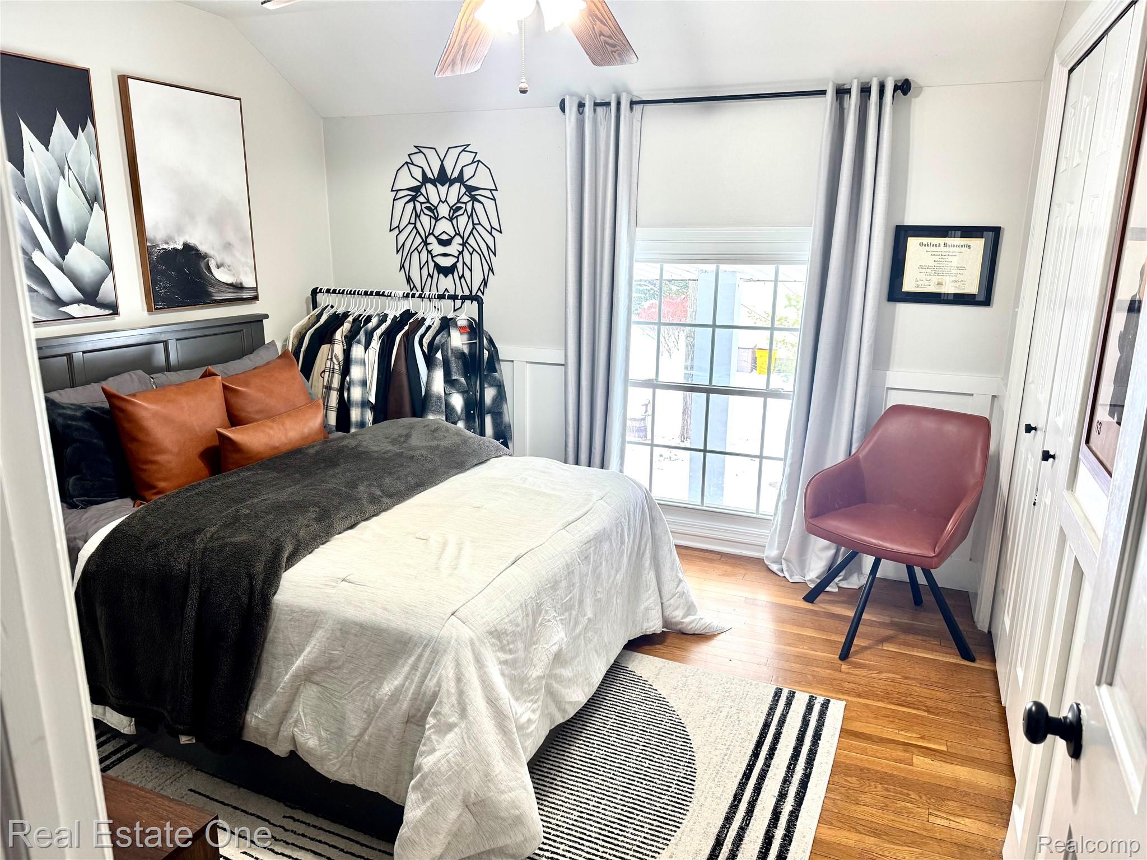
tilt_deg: -15.2
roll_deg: -0.4
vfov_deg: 56.8
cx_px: 574
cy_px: 430
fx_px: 795
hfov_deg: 71.6
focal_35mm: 24
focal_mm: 6.76
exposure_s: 1/120
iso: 125
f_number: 1.78
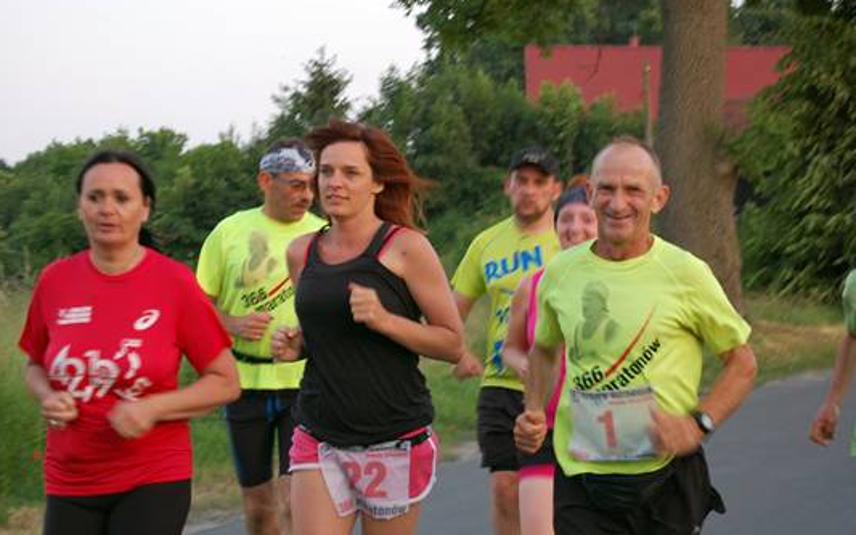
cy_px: 303
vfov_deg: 13.8
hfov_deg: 22.0
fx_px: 2206
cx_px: 426
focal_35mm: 95
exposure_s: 1/60
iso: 400
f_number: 5.6
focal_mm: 55
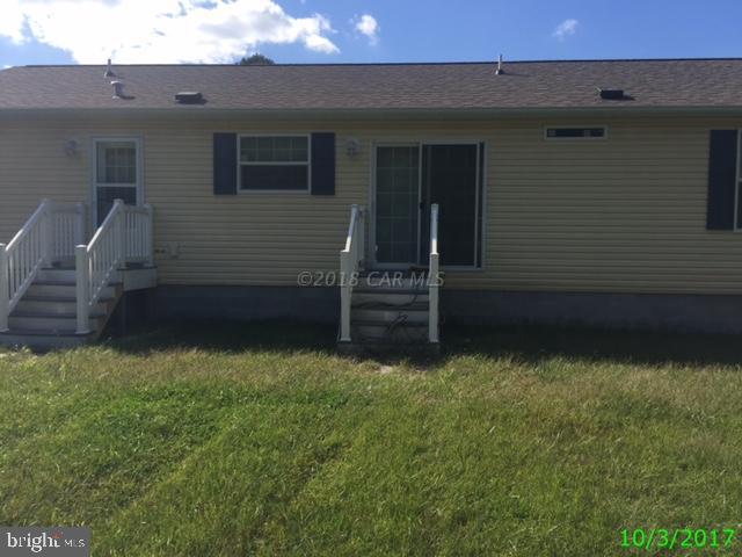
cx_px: 371
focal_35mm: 29
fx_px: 622
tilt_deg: -5.2
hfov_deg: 61.7
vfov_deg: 48.2
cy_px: 278
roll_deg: -2.7
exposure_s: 1/1799
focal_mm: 4.15
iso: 32
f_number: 2.2
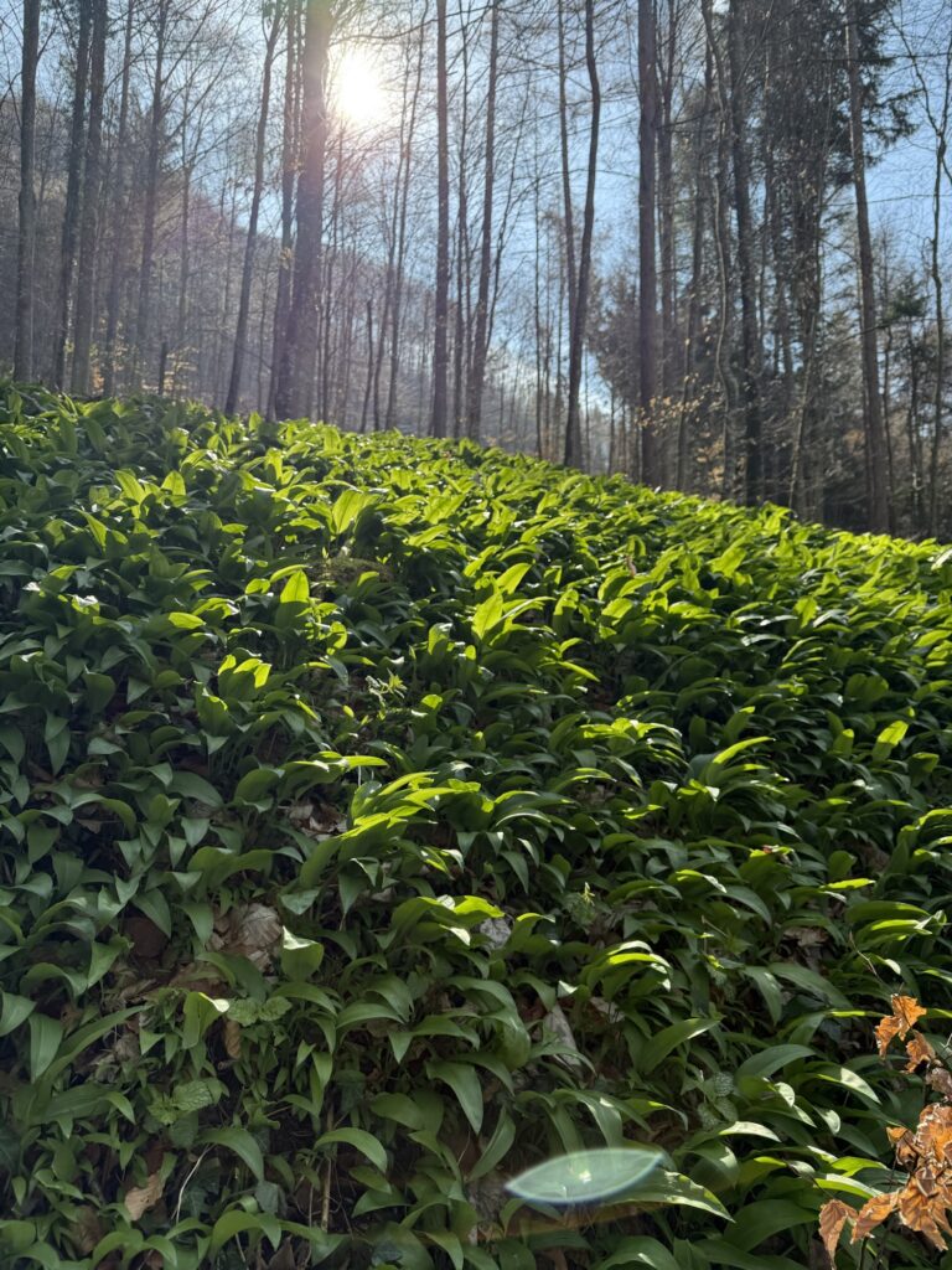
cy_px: 635
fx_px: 880
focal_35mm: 24
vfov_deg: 71.6
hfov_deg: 56.8
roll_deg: +0.5
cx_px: 476
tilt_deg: +8.6
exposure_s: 1/1091
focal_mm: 6.76
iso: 80
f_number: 1.78
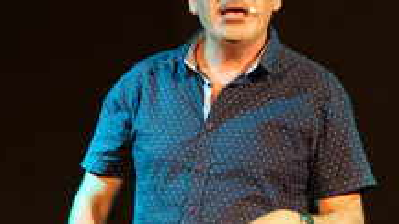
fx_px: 2285
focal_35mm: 216
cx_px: 197
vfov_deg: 5.6
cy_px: 201
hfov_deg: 10.0
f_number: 3.5
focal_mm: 70
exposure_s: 1/80
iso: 640
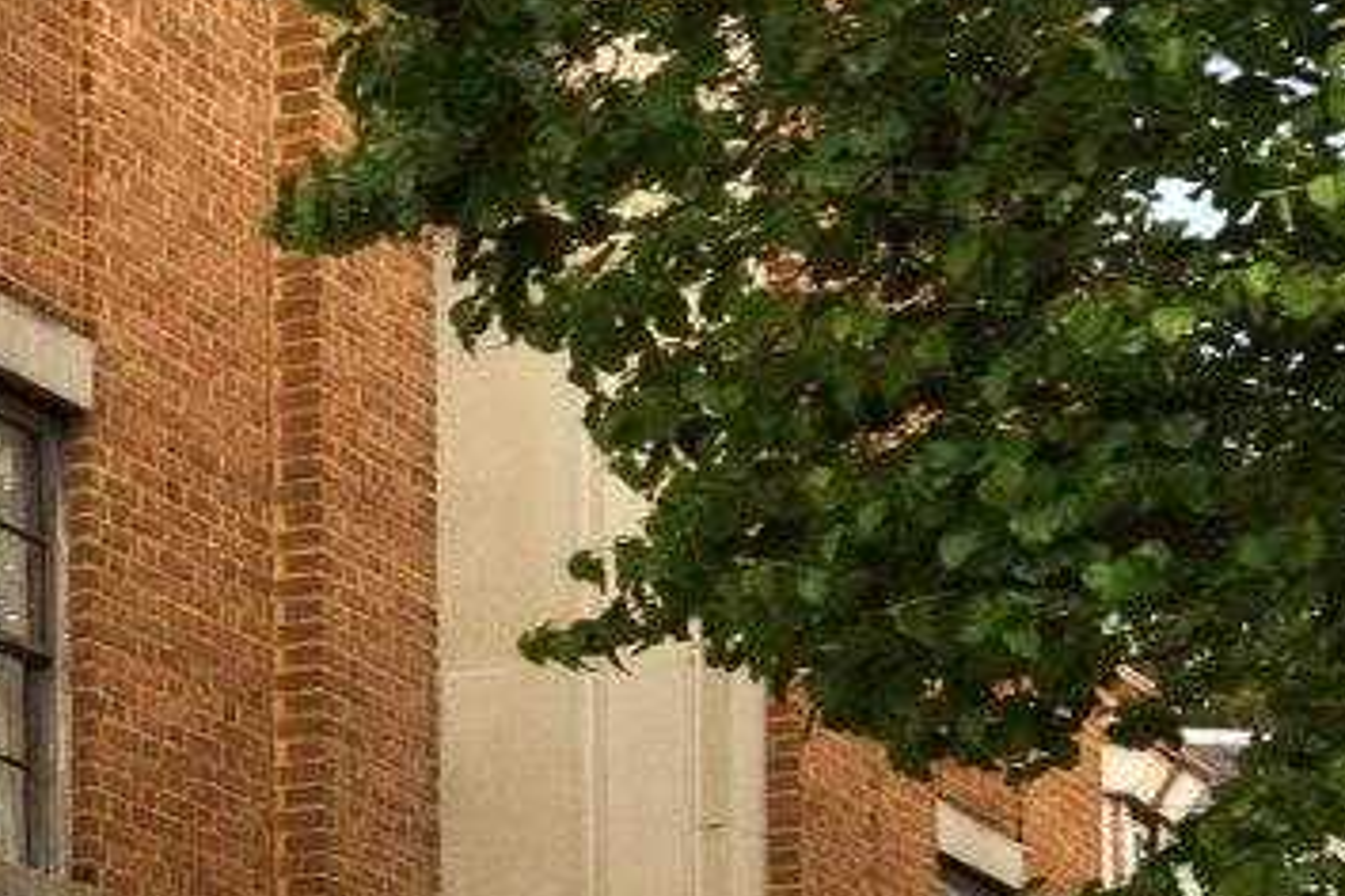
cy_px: -370
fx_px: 4218
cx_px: -1364
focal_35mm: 113
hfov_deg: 14.8
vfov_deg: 11.7
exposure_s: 1/800
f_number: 9
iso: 100
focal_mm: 13
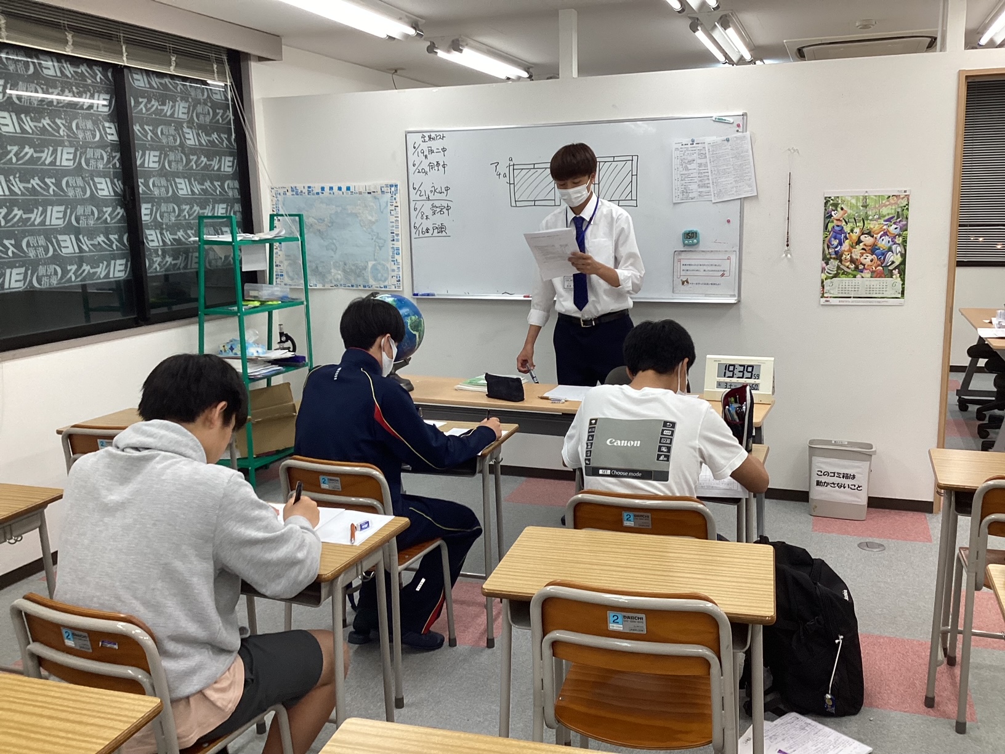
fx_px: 900
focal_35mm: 31
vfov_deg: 45.4
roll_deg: +1.7
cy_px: 377
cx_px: 502
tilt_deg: -11.7
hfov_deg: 58.4
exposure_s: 1/100
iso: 80
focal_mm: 3.3
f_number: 2.4
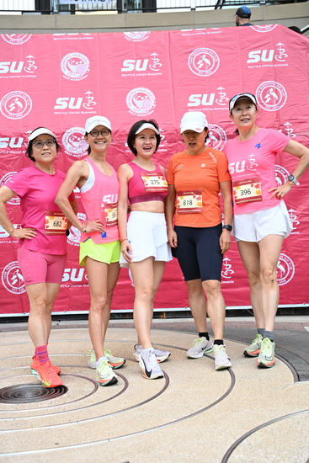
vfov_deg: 44.5
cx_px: 154
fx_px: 566
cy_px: 232
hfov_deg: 30.5
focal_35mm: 44
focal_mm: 44
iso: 2000
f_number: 4
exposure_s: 1/400
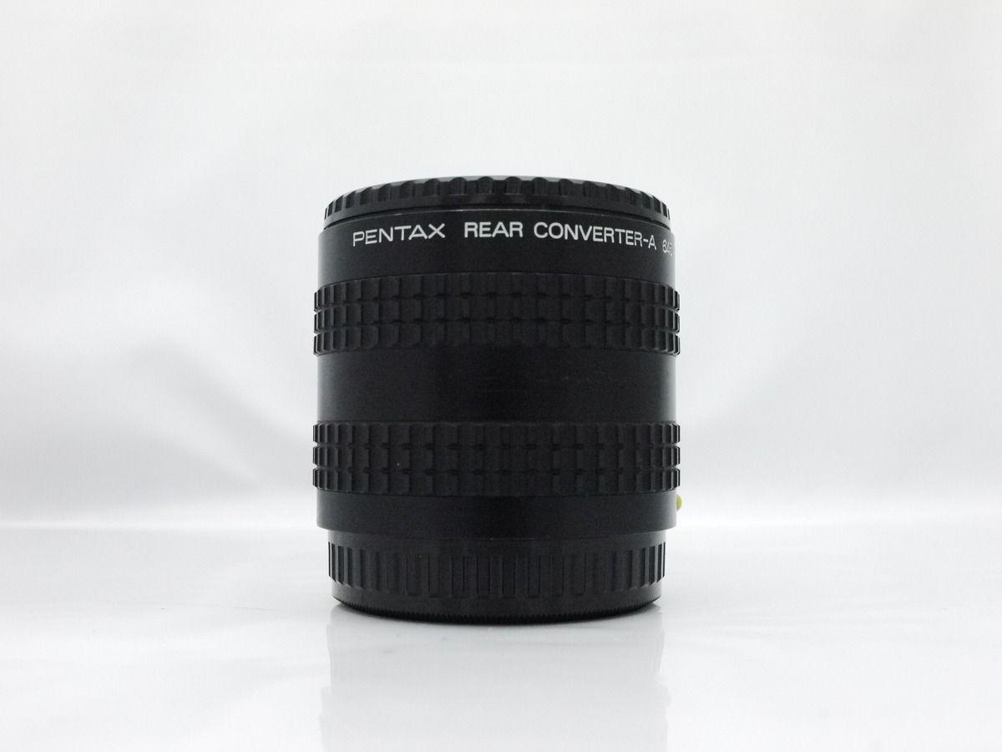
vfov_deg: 36.0
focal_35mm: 40
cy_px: 376
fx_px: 1158
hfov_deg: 46.8
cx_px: 501
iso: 1600
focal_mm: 20
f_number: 5.6
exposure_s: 1/160
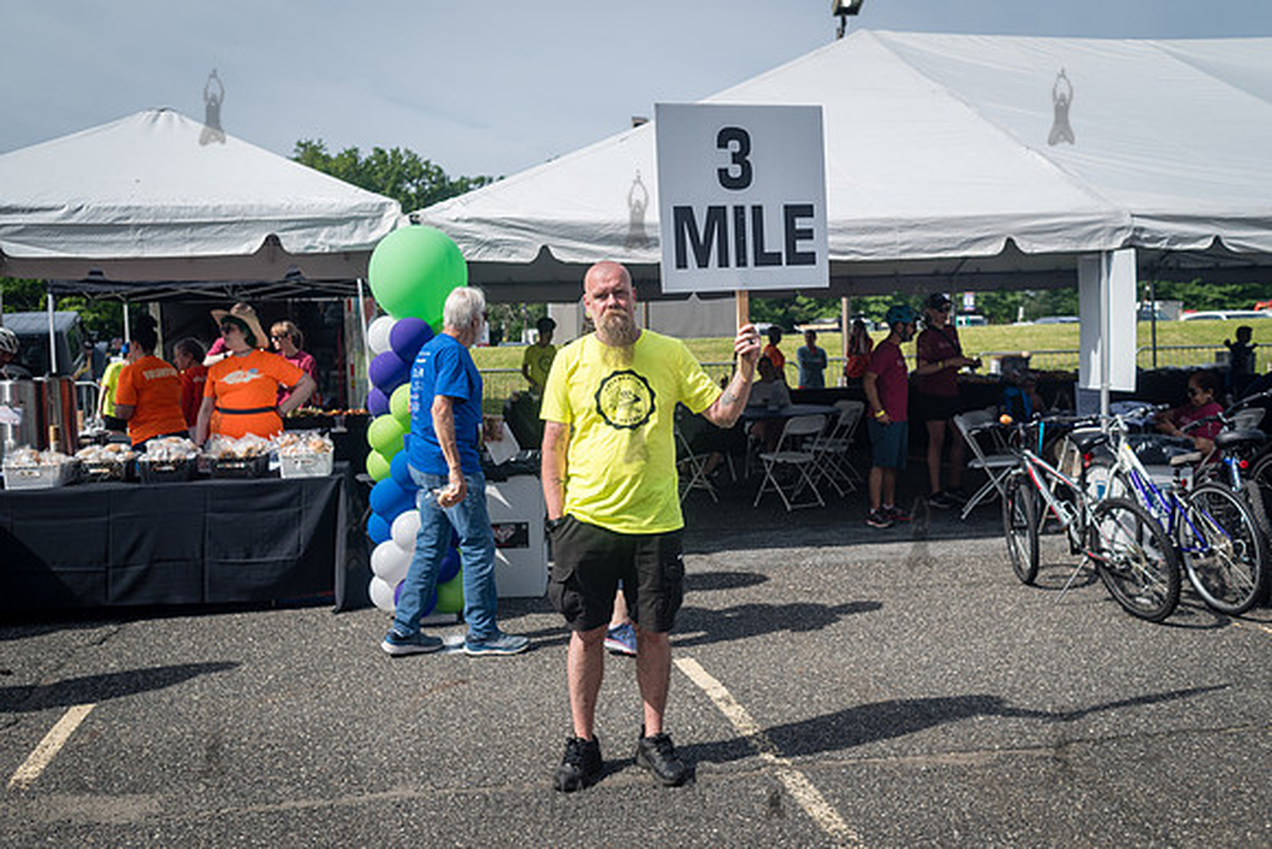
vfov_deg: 37.9
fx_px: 1237
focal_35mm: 35
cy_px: 424
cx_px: 636
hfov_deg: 54.4
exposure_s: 1/2000
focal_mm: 35
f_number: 4
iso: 200
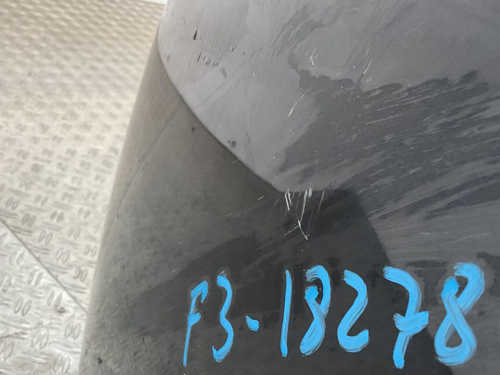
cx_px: 289
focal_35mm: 46
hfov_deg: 41.1
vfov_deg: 31.1
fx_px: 664
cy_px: 267
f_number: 1.8
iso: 50
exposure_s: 1/120
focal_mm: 3
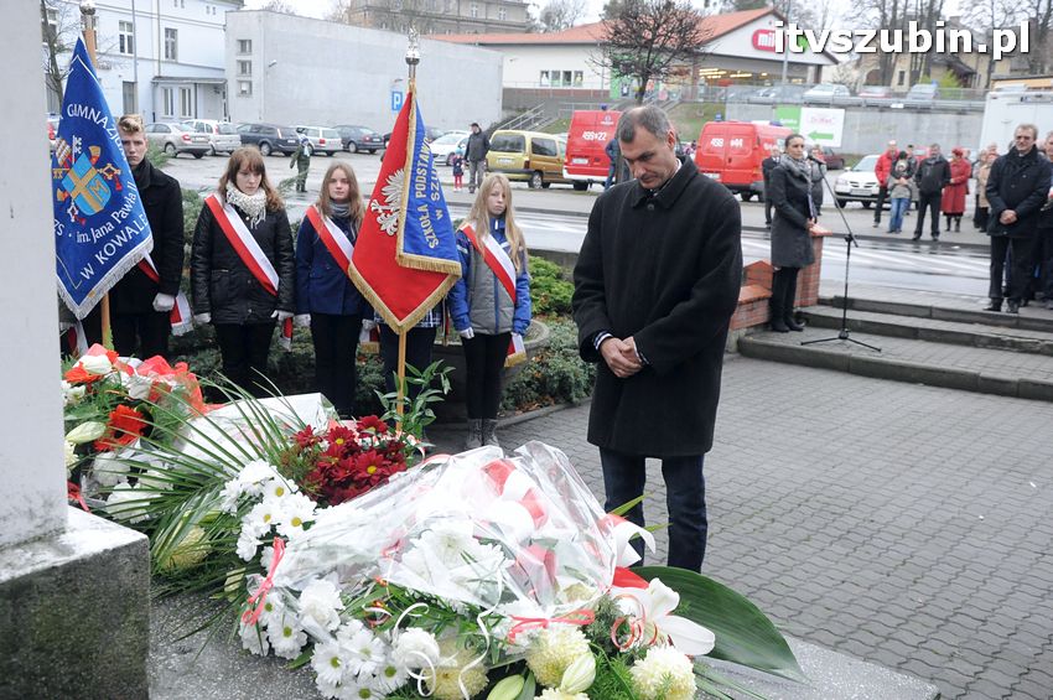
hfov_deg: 51.3
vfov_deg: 35.4
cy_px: 350
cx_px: 526
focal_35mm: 38
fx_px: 1096
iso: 1600
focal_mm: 25
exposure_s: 1/320
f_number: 9
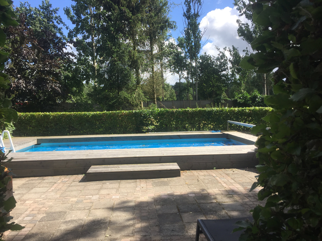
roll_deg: -0.2
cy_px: 120
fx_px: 270
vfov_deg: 48.2
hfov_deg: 61.7
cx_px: 161
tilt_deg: -2.6
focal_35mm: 29
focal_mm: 4.15
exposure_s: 1/1319
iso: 32
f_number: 2.2
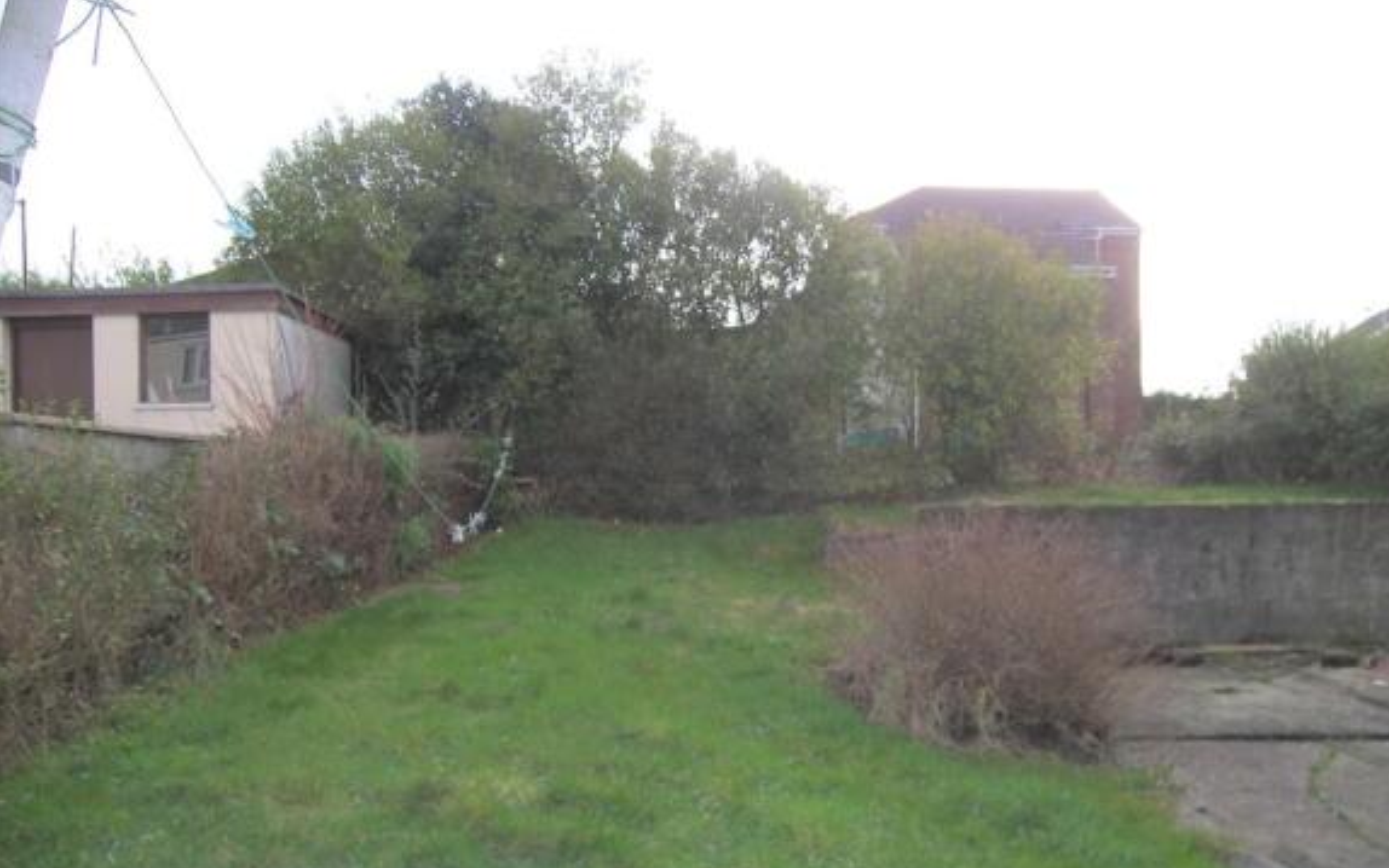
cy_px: 519
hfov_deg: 66.5
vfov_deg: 44.3
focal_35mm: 28
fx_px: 1060
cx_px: 701
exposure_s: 1/250
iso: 50
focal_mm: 5.5
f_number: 2.8
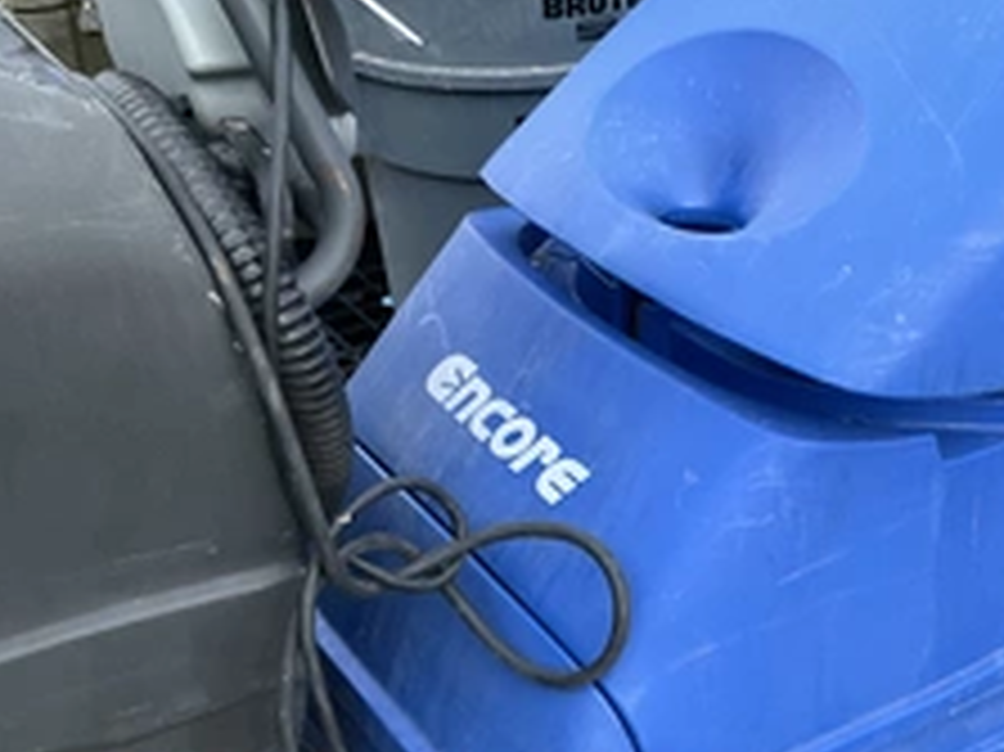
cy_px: 594
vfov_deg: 27.5
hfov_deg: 36.2
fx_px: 1507
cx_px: 711
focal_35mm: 52
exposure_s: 1/57
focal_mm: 3
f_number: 1.8
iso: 320
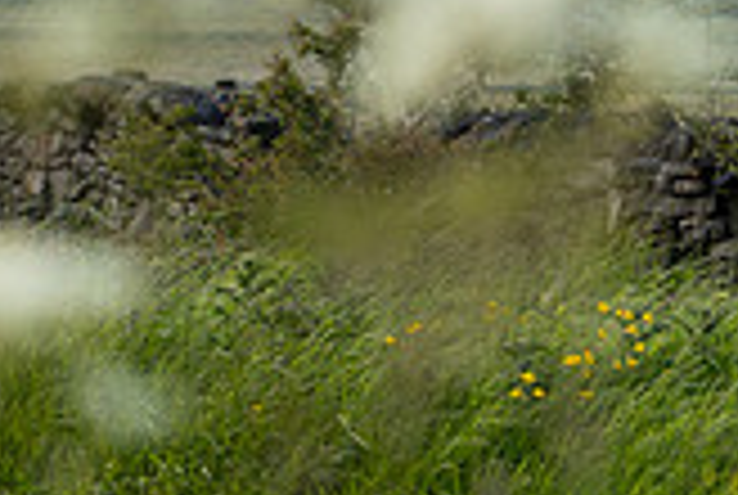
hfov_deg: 6.3
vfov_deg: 4.3
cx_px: -594
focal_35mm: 322
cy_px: -81
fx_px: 6613
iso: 200
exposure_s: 1/320
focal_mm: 76
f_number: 6.3
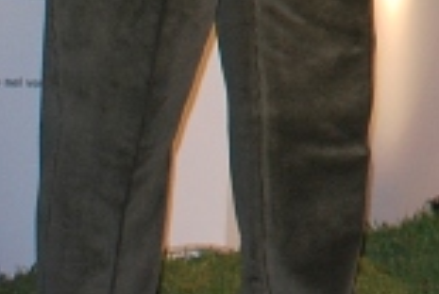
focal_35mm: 269
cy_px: -522
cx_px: 1197
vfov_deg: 4.9
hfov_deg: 7.0
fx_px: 3287
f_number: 4.2
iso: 280
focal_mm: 32
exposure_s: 1/60
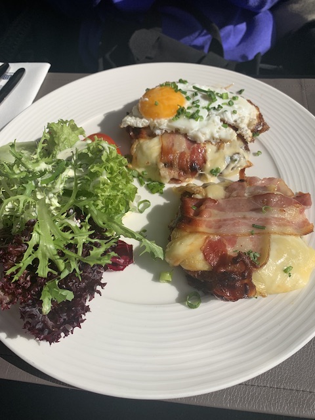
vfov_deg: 67.3
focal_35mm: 26
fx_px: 315
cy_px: 210
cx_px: 158
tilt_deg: -53.1
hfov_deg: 53.1
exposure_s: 1/4464
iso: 25
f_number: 1.8
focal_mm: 4.25
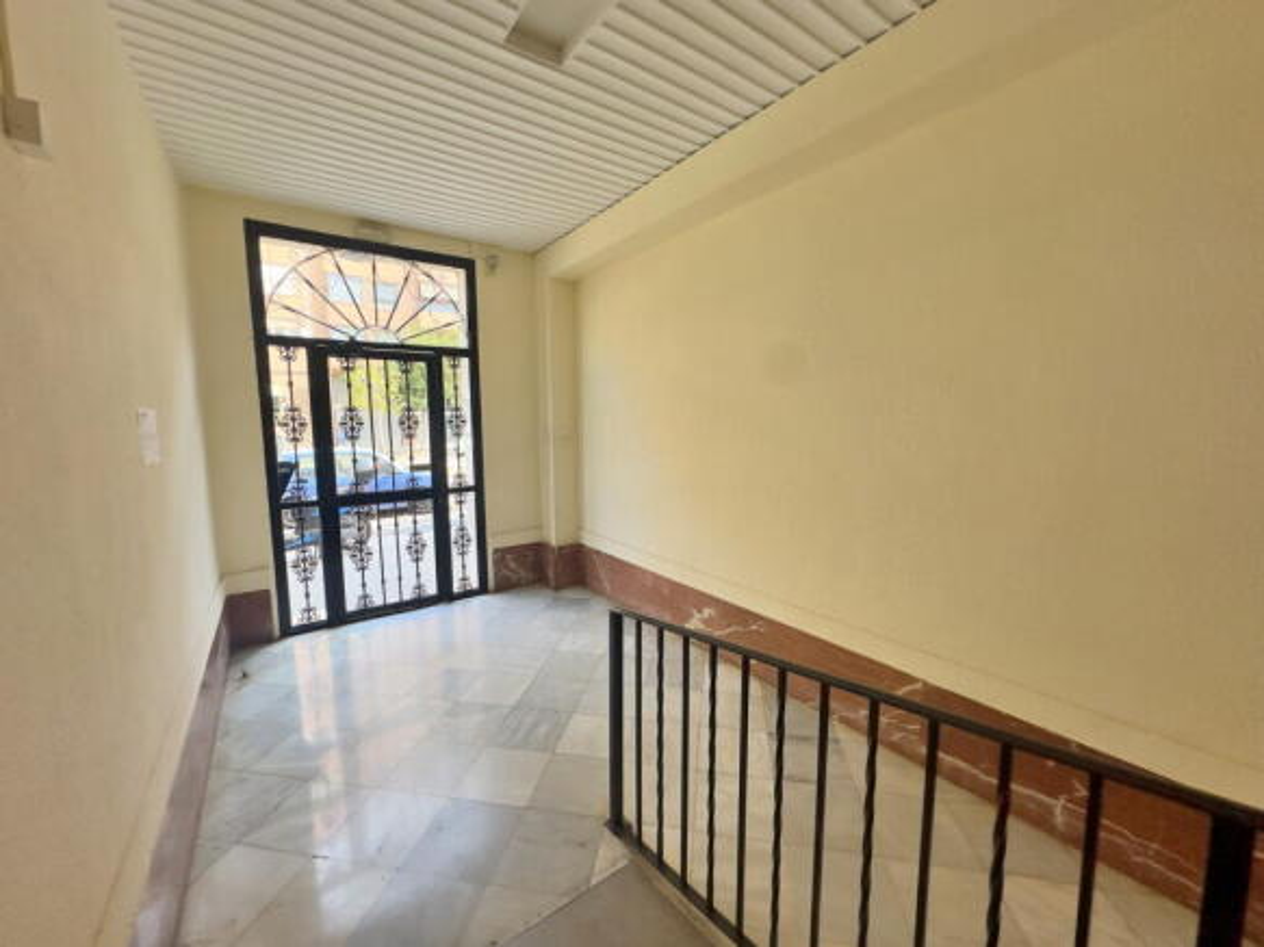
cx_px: 632
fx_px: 511
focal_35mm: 14
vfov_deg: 85.7
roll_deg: +0.5
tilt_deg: -5.6
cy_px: 474
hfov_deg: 102.1
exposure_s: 1/100
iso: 200
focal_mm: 2.22
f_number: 2.2
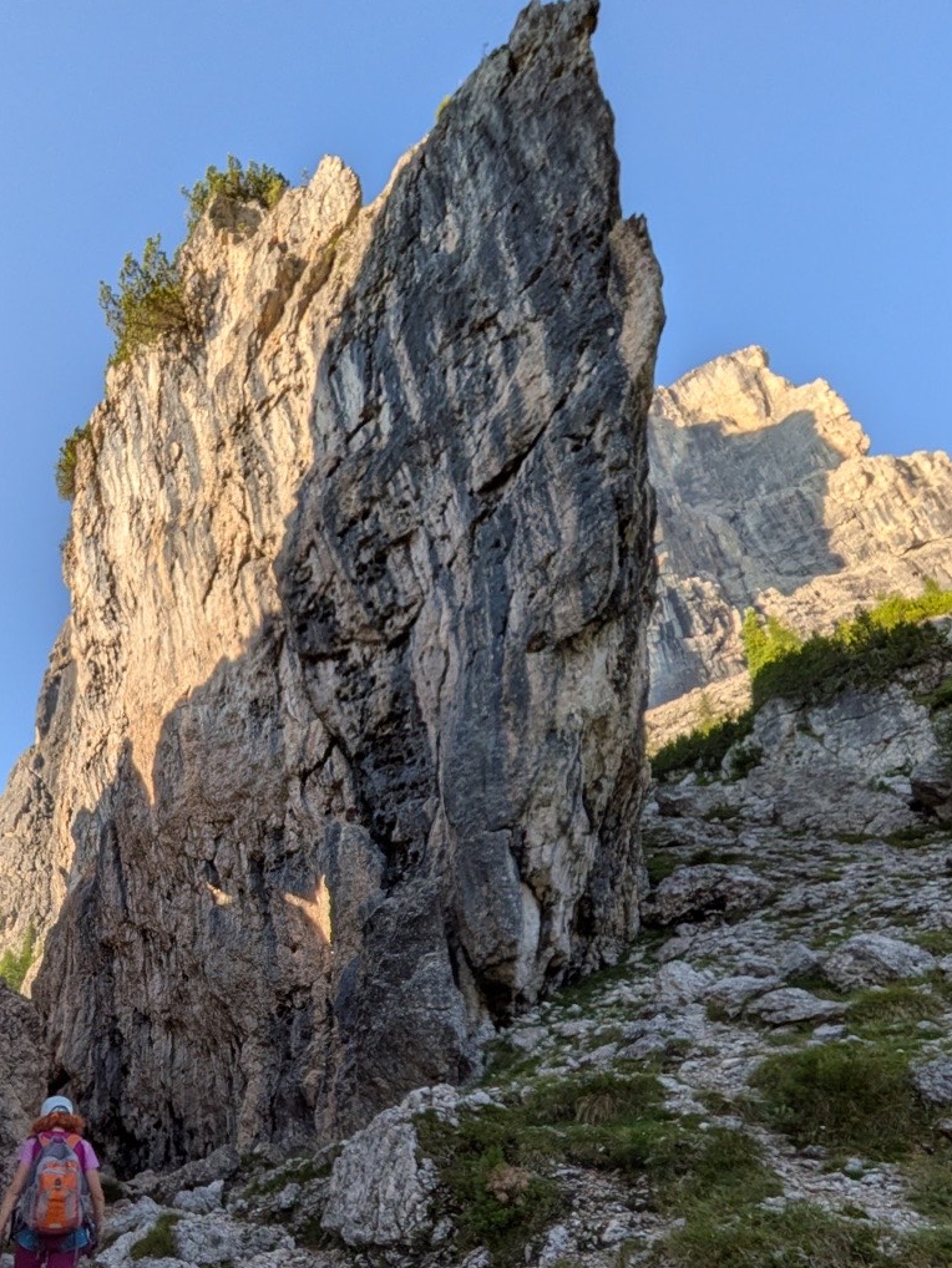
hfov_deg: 57.9
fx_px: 806
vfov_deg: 73.2
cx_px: 236
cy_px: 881
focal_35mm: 22
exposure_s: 1/953
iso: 49
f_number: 2.2
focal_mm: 1.83
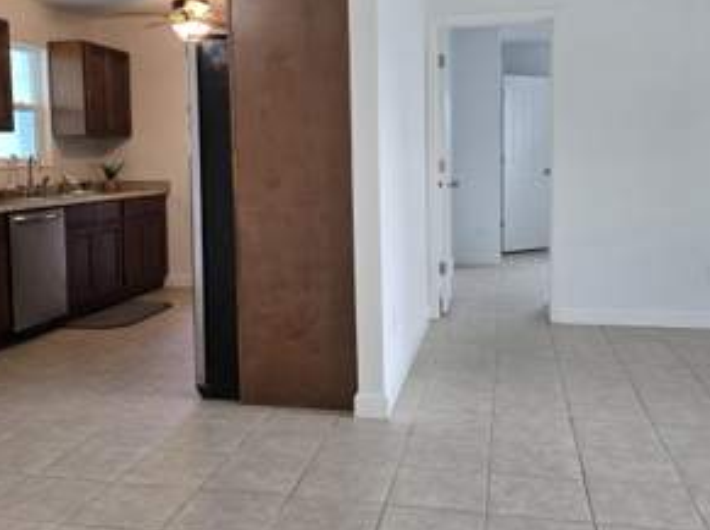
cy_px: 197
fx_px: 778
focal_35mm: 38
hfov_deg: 49.1
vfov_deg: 37.4
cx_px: 339
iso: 320
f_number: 1.8
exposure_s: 1/120
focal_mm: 5.4
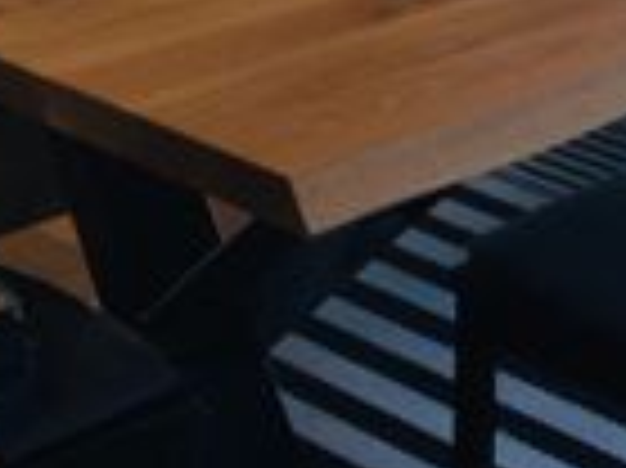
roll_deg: -0.9
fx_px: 2259
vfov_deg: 10.7
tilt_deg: -5.5
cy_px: -518
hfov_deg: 15.7
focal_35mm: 125
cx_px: 131
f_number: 2.2
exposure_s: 1/50
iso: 50
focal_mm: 4.15
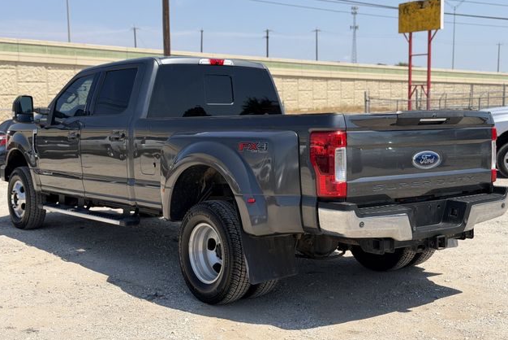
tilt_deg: -6.1
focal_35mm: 51
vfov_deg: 26.5
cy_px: 163
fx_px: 720
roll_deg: +1.1
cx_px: 256
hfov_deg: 38.9
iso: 80
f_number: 1.78
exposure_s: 1/4878
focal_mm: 6.76
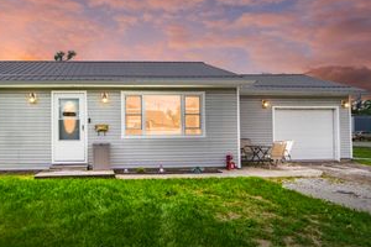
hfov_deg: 69.0
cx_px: 116
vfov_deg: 51.3
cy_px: 128
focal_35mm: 25
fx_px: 258
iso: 125
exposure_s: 1/1500
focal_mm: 10
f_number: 5.6
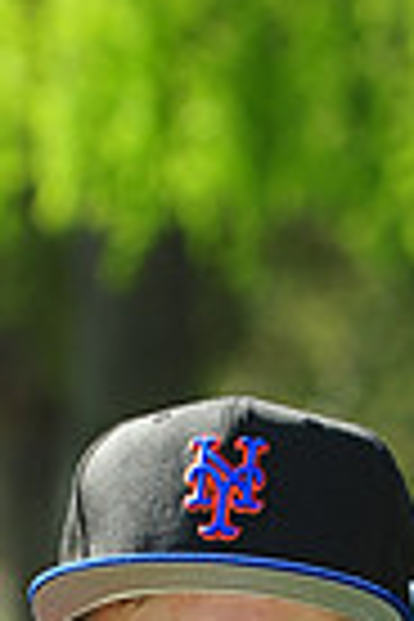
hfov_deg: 2.3
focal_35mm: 608
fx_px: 10487
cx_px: 4
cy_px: 1080
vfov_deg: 3.4
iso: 200
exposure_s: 1/250
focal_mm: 145
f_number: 7.1
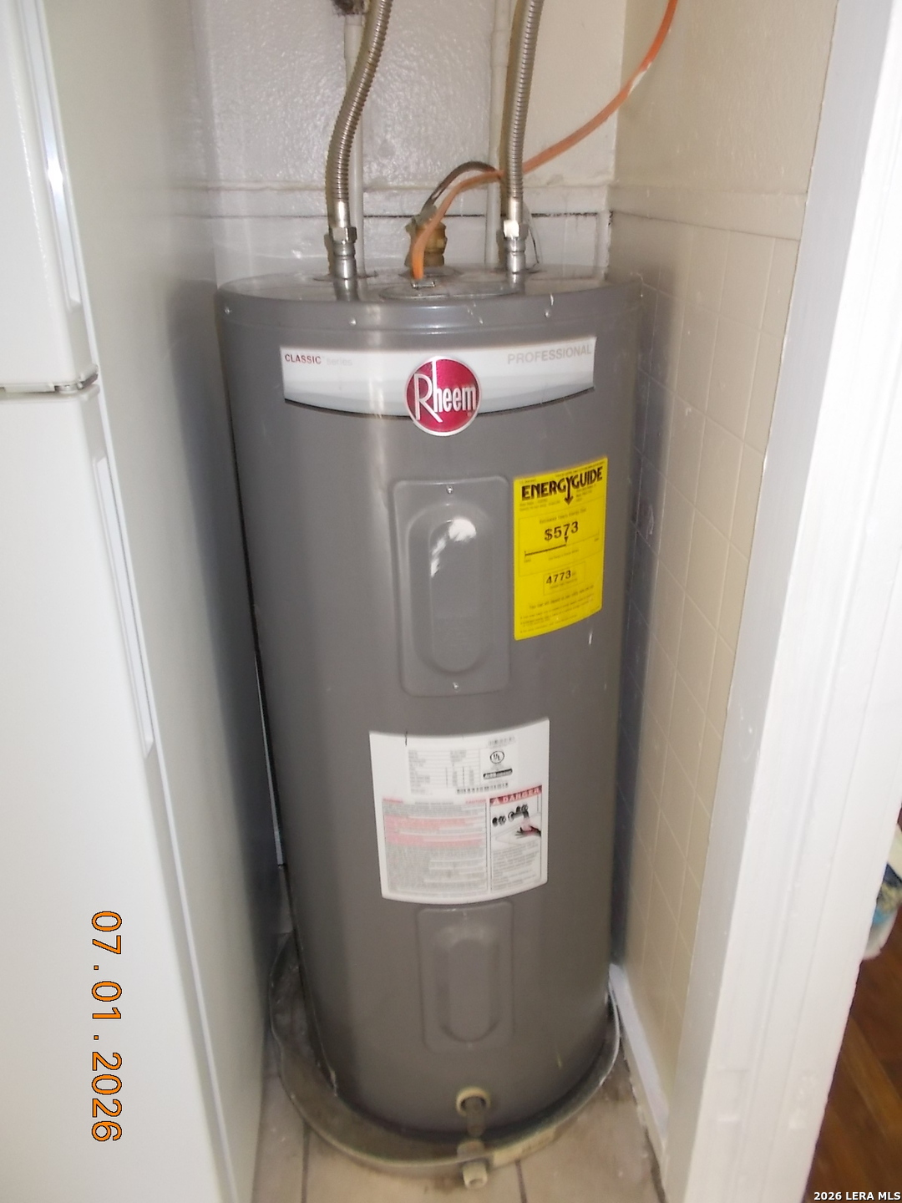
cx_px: 451
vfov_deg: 67.3
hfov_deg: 53.1
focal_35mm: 26
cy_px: 602
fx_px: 903
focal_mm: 4.6
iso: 200
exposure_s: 1/25
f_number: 3.2
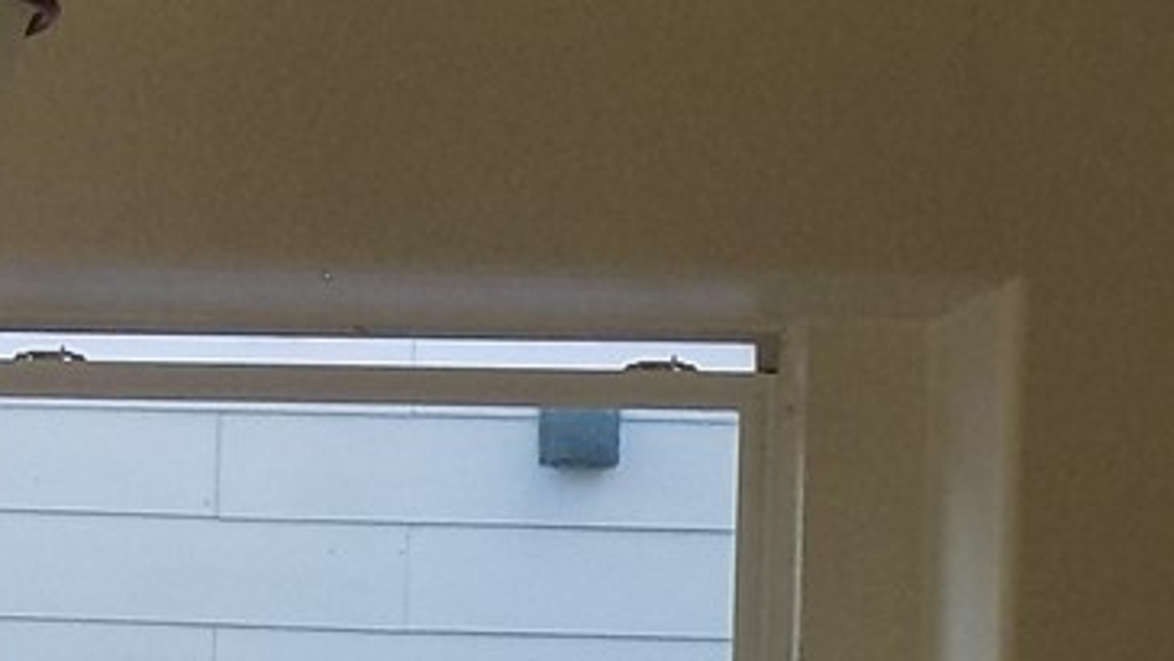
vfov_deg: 8.4
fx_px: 4391
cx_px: -297
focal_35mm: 141
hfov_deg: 14.7
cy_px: 1022
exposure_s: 1/125
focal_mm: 4
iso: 80
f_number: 3.1
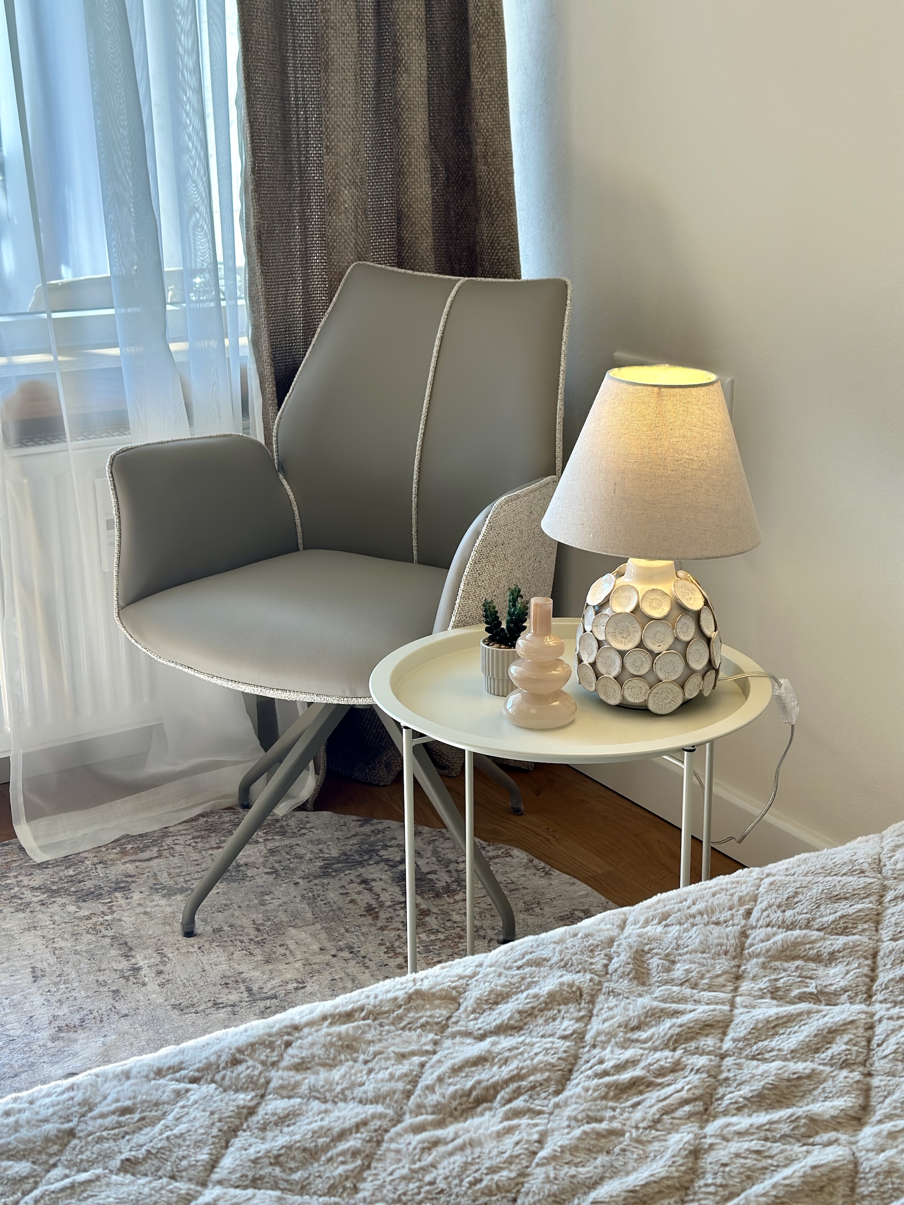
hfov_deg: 30.3
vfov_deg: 39.7
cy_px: 602
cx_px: 452
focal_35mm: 48
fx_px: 1671
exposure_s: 1/480
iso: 80
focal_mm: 6.86
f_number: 1.78
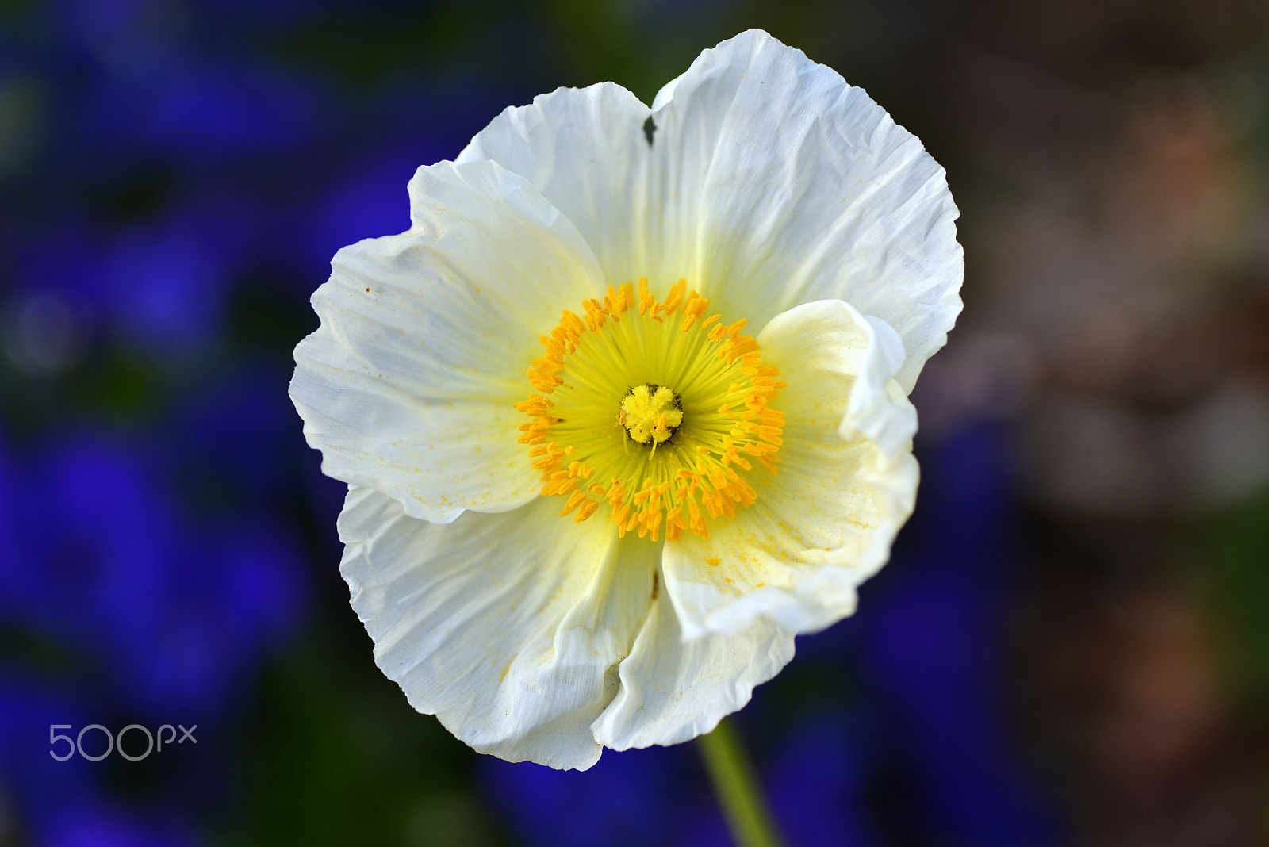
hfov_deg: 22.6
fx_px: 3173
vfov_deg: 15.2
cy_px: 424
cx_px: 634
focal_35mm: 90
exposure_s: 1/1500
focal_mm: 90
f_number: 5.6
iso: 200
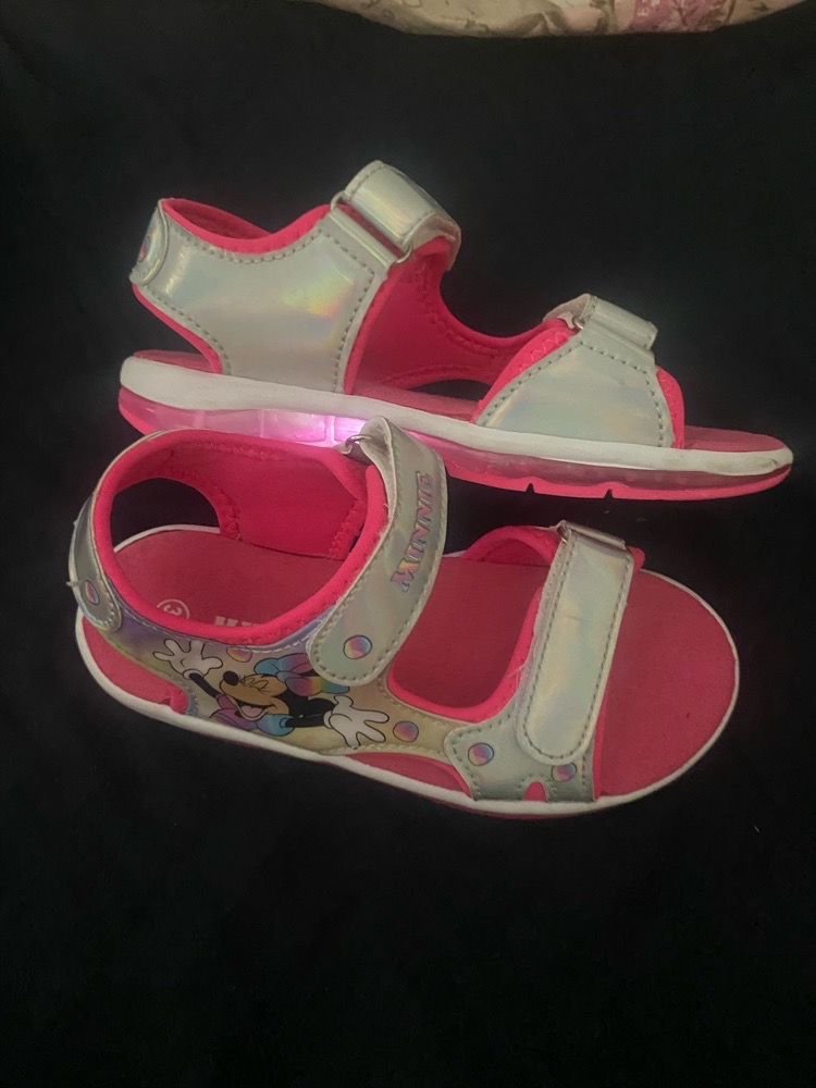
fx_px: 817
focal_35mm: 26
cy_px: 544
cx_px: 408
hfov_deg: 53.1
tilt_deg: -67.7
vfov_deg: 67.3
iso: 800
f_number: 1.8
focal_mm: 4.25
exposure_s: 1/30
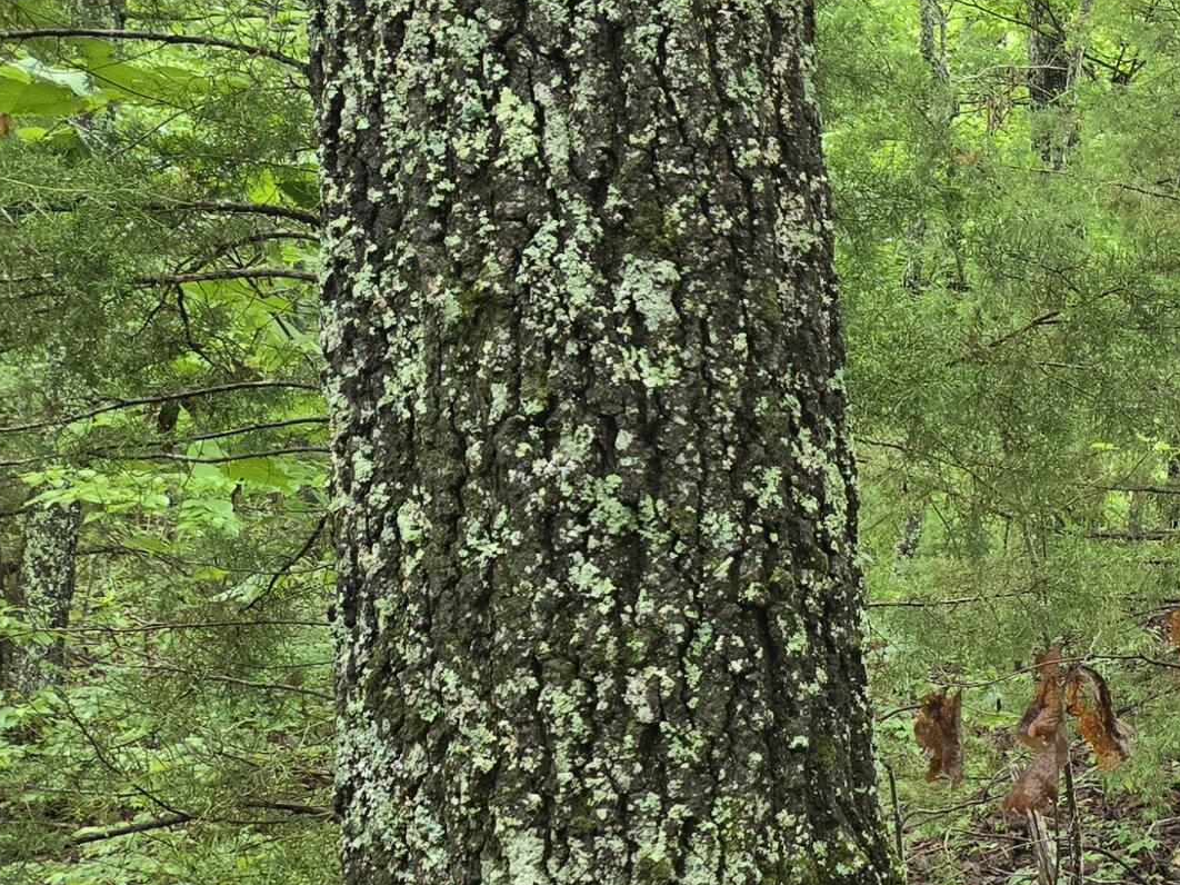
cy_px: 634
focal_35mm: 65
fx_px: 2215
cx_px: 1613
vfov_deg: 22.4
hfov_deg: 25.0
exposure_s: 1/180
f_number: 1.8
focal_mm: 5.4
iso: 160
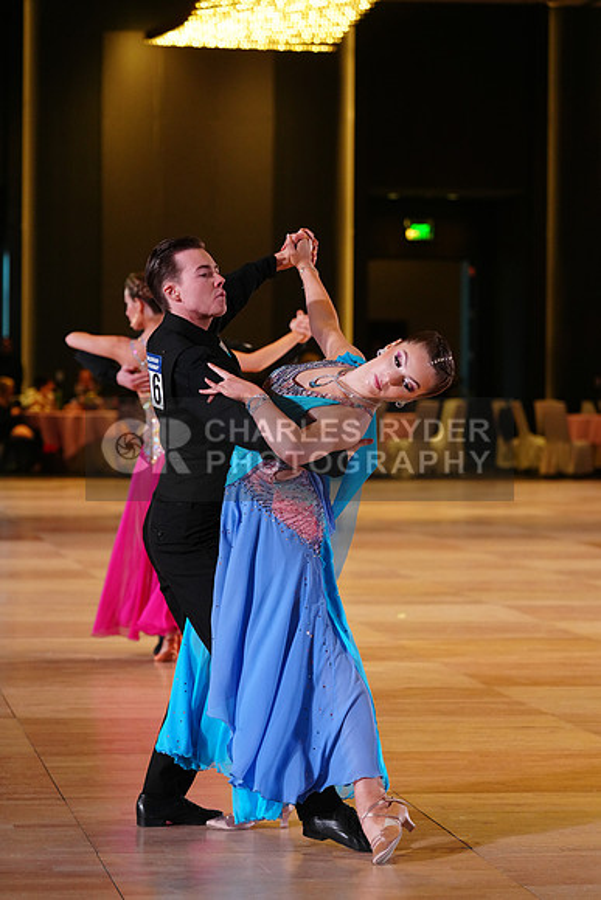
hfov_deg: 12.6
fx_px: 2728
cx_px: 300
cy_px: 450
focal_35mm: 109
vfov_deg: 18.8
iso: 2500
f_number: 4
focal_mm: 109
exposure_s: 1/400
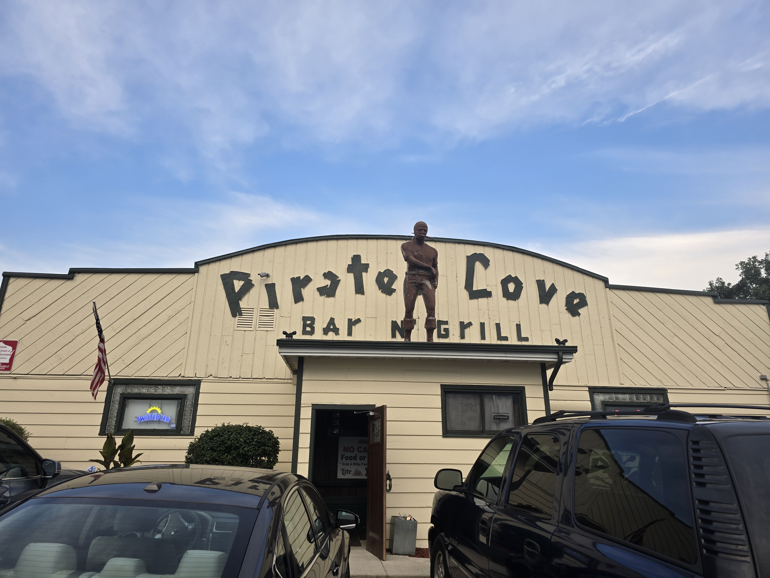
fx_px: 512
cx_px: 385
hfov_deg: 73.9
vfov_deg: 58.9
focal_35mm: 23
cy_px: 289
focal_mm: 6.3
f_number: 1.7
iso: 20
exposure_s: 1/180
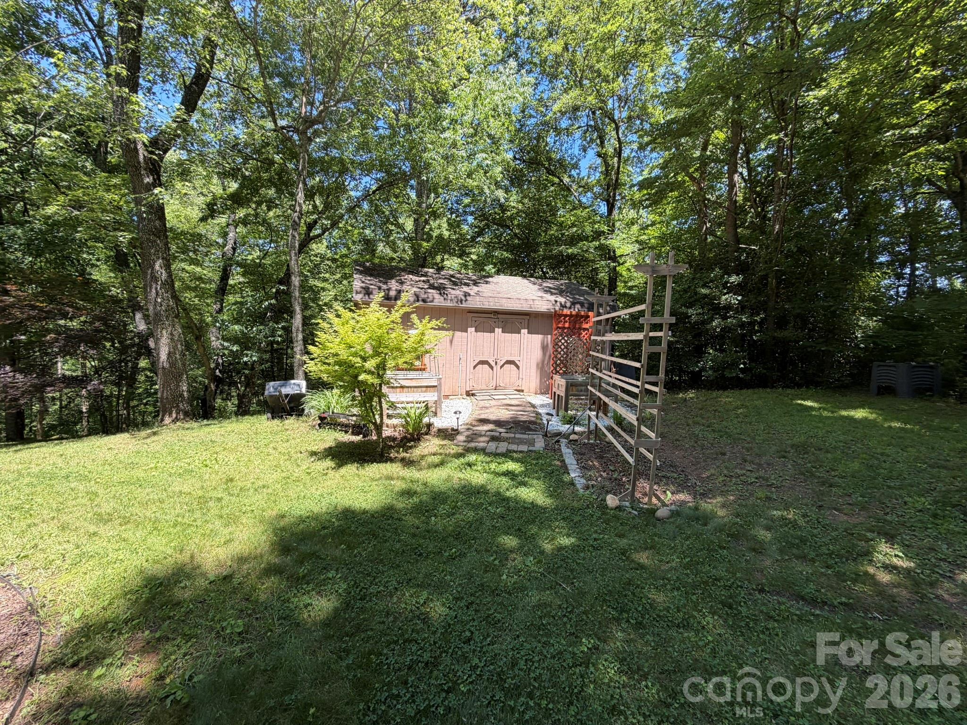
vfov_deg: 85.7
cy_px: 362
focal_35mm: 14
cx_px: 484
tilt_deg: -3.1
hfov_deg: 102.1
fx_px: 391
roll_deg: -3.5
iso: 40
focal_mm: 2.22
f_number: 2.2
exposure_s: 1/217
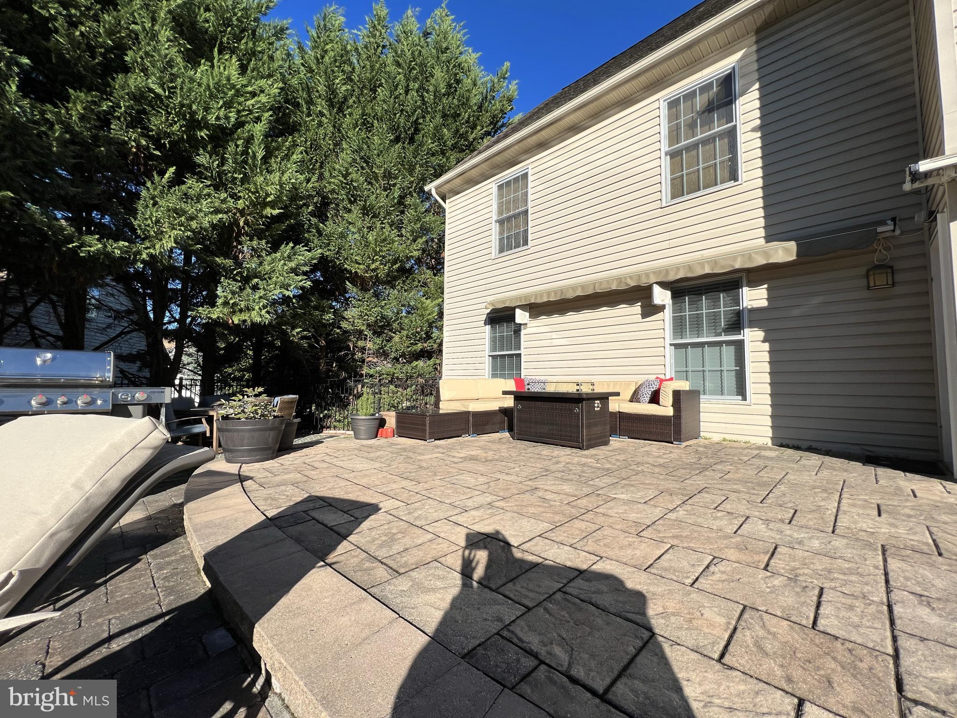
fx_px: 359
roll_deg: -0.5
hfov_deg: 106.2
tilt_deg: +3.2
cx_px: 478
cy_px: 359
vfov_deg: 89.9
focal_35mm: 13
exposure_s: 1/1727
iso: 32
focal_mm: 1.57
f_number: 1.8
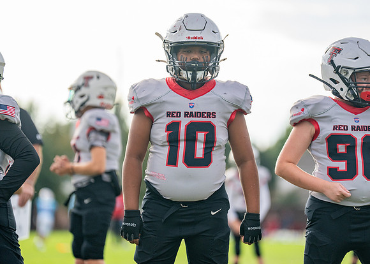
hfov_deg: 8.1
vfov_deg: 5.8
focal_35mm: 248
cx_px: 191
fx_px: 2610
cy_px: 114
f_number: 2.8
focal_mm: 200
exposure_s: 1/1250
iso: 500
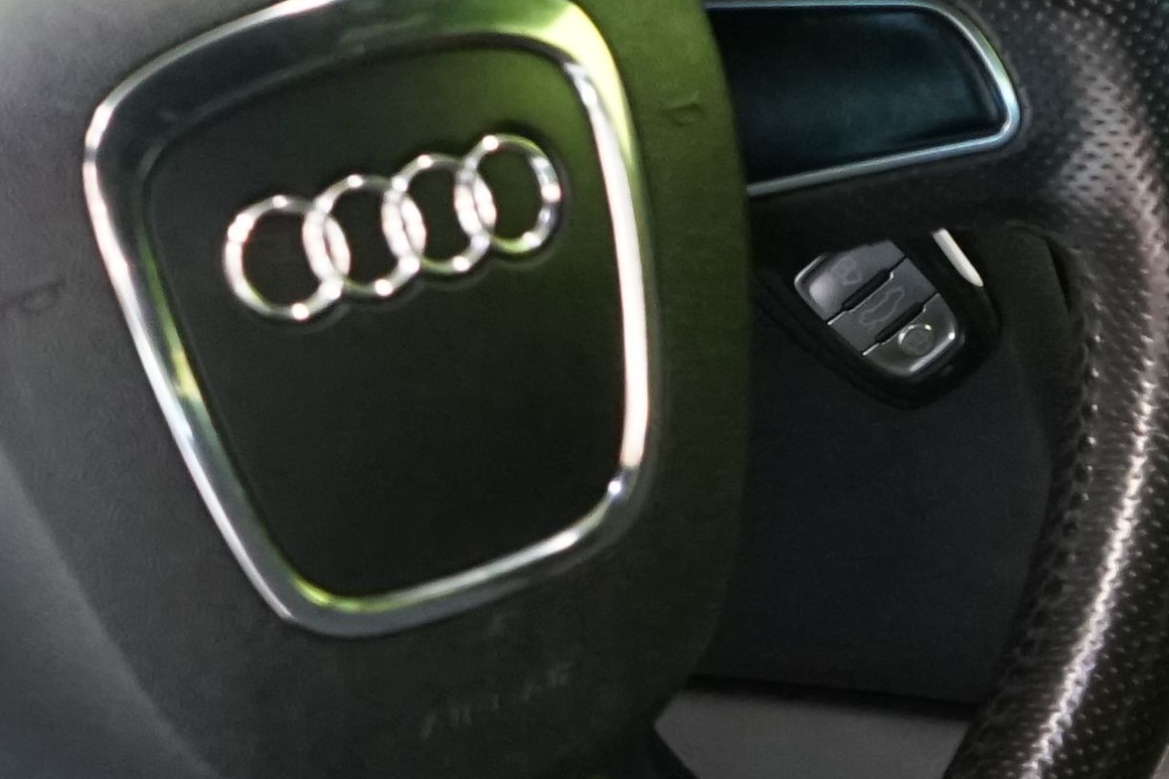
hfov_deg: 12.8
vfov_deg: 8.9
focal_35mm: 153
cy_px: 659
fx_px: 4968
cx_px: 1695
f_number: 5
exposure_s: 1/20
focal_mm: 30
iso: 2500
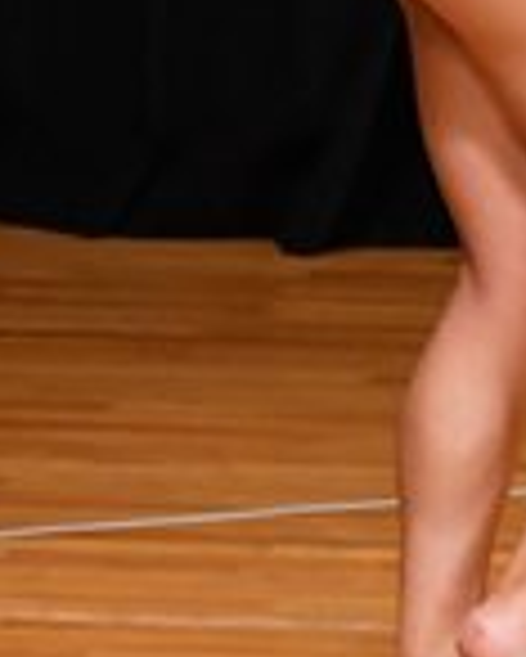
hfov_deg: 1.2
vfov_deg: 1.5
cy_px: -81
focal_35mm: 1272
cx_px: 362
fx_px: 24727
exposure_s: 1/400
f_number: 5.6
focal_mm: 170
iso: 4000
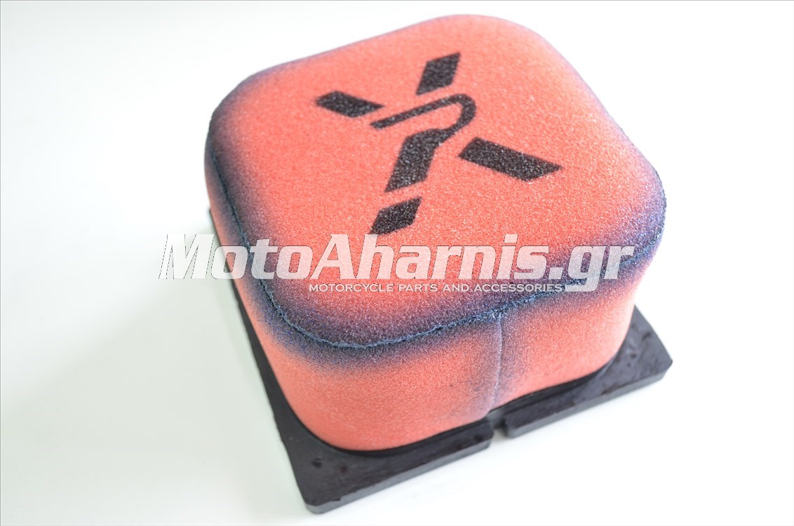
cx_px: 397
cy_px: 263
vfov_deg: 36.7
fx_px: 792
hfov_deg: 53.2
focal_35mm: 36
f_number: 4.5
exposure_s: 1/125
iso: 1600
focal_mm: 24
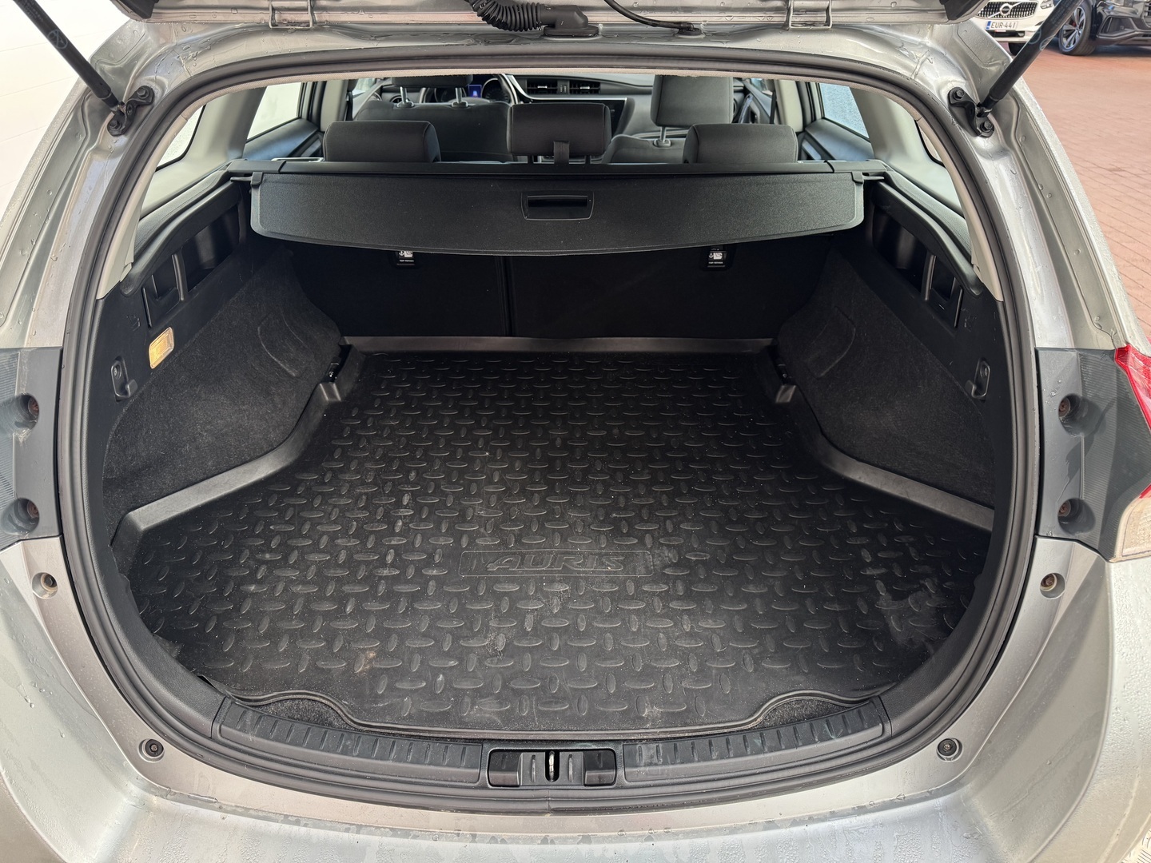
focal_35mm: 24
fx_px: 798
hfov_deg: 71.6
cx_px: 576
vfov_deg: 56.8
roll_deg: +0.3
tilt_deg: -31.0
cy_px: 432
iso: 125
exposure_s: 1/100
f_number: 1.78
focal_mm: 6.76
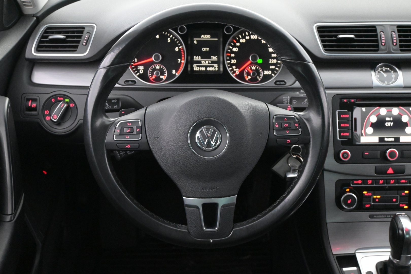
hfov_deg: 46.4
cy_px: 137
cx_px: 206
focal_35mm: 42
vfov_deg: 31.9
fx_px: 479
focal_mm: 28
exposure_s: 1/50
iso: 7200
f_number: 4.5
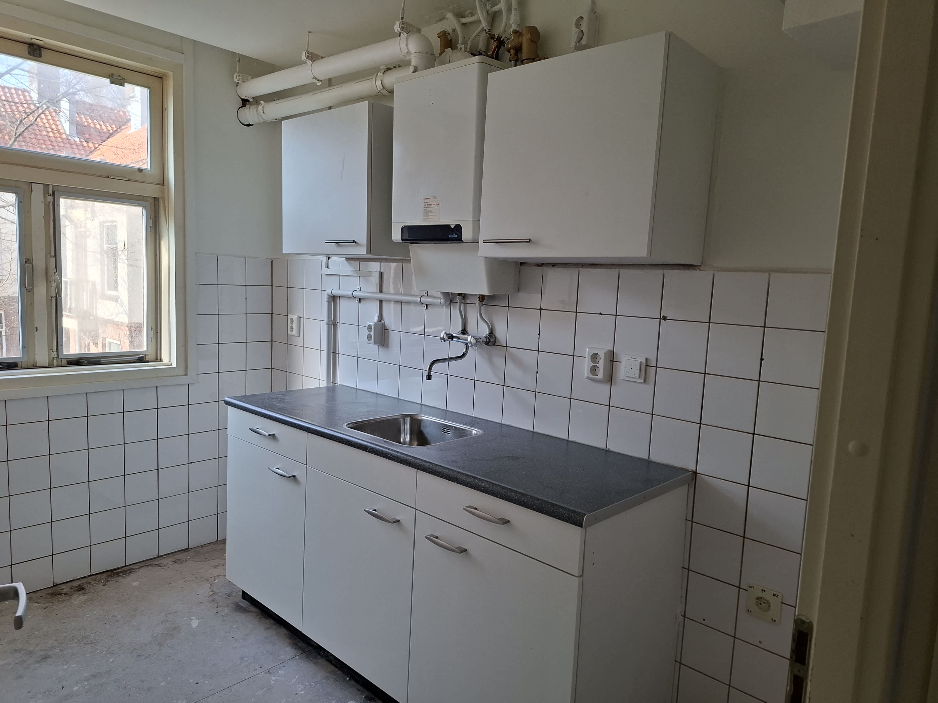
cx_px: 469
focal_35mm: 23
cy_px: 352
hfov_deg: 73.9
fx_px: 623
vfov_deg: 58.9
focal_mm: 5.5
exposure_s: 1/110
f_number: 1.8
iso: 50
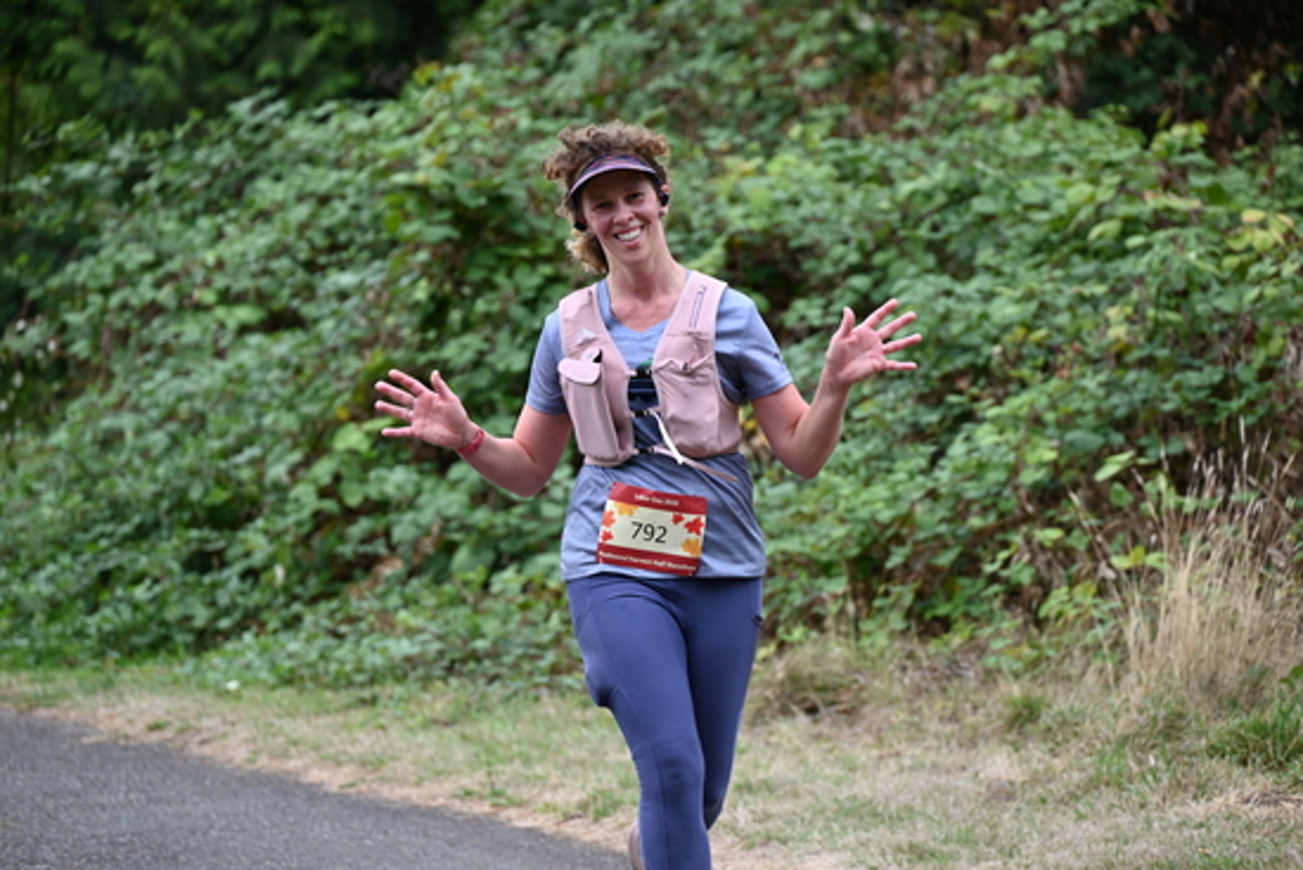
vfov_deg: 6.9
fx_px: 7240
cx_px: 652
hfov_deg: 10.3
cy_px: 435
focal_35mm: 200
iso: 400
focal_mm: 200
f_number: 6.3
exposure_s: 1/320
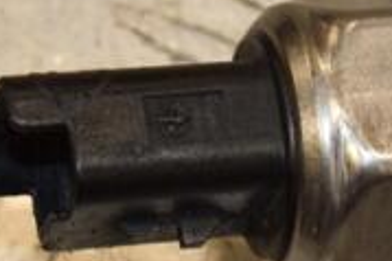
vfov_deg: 2.6
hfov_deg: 3.9
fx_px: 5740
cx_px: 293
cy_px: 158
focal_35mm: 528
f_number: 8
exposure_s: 1/200
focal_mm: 105
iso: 800
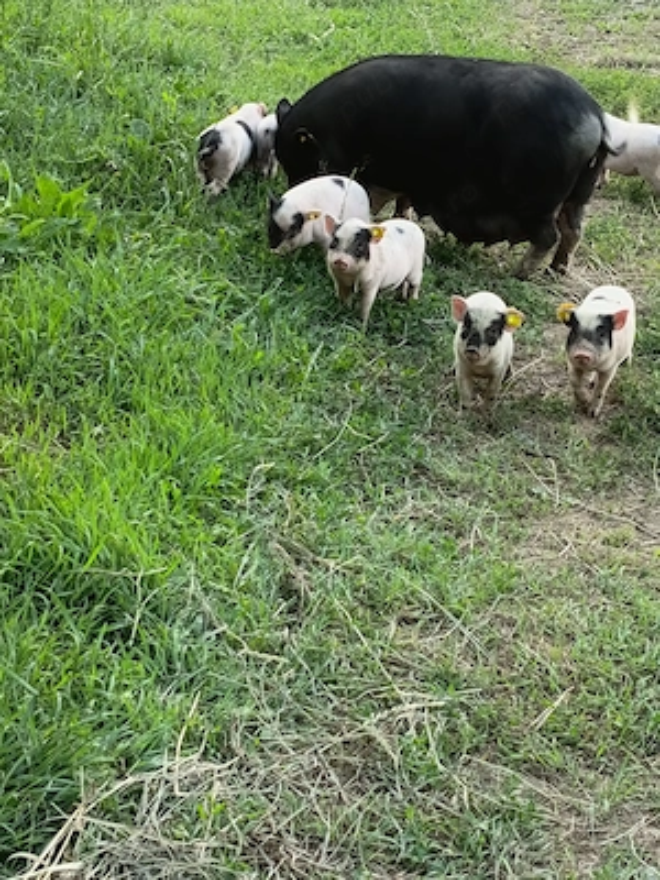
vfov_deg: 25.0
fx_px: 1983
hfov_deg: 18.9
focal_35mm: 78
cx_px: 330
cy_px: 440
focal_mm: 5.27
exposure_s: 1/100
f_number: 1.7
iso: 162
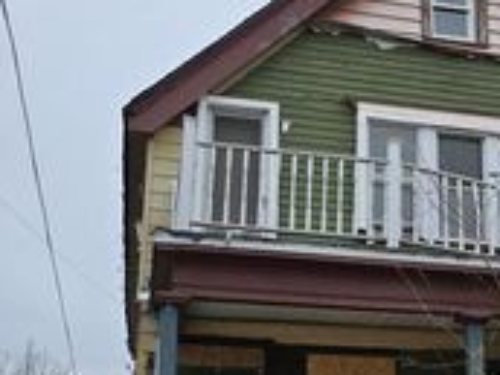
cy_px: 286
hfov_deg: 28.2
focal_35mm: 67
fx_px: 968
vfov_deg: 21.7
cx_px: 416
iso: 12
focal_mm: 6.3
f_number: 1.7
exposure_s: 1/728
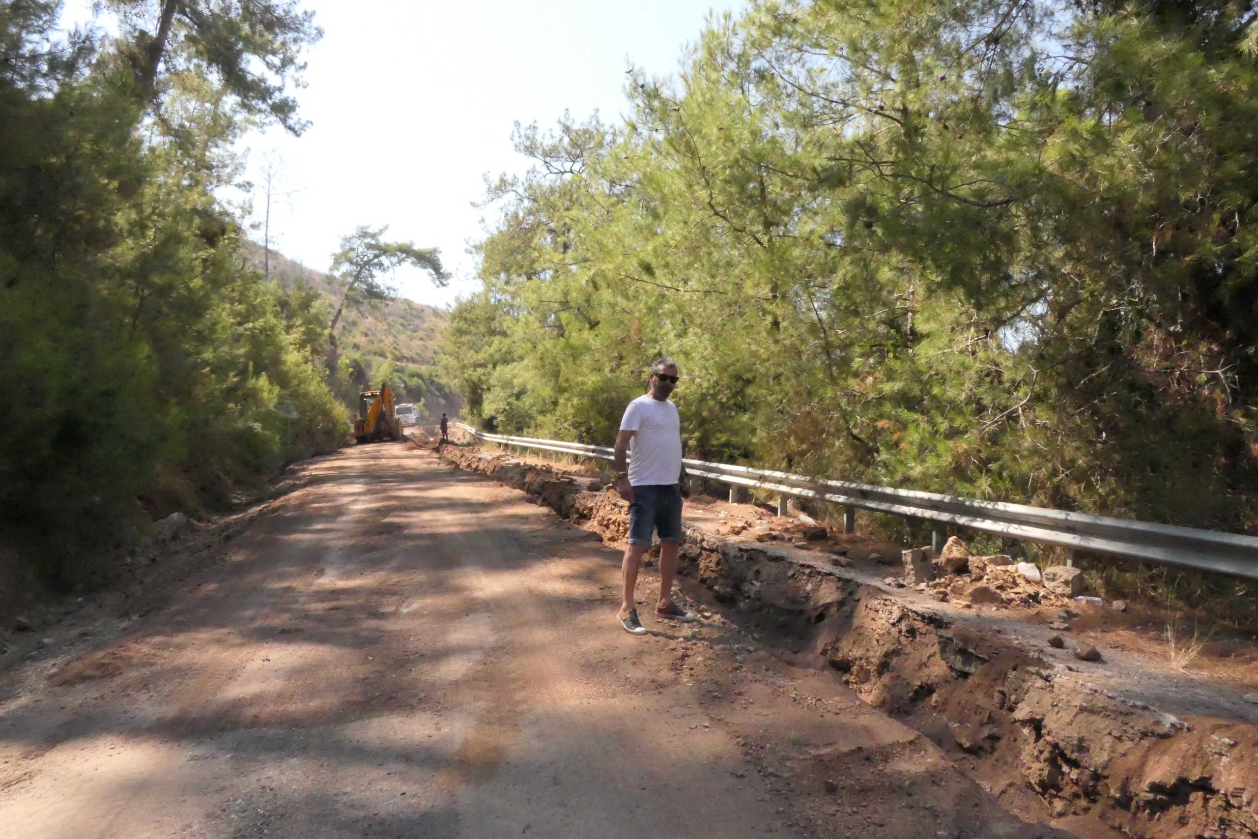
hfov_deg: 73.7
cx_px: 629
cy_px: 420
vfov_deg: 53.1
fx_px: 839
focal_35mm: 24
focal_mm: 8.8
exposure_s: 1/3200
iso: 6400
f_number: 11
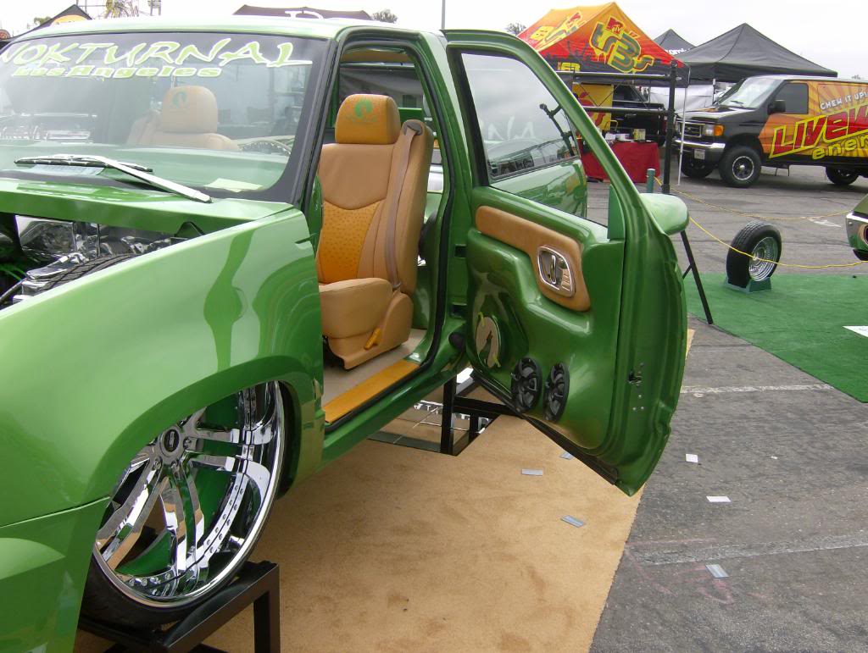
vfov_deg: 39.7
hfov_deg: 51.3
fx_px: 904
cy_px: 326
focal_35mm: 36
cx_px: 434
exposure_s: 1/524
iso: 100
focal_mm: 6
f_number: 4.7
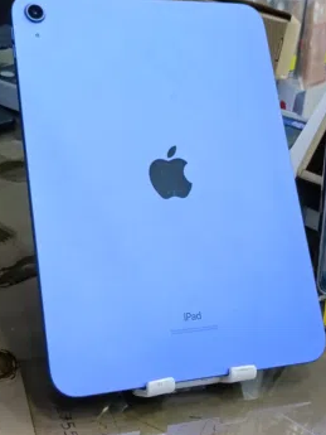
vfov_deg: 33.2
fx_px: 728
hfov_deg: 25.2
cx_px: 150
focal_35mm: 58
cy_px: 190
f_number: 1.7
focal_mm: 4.7
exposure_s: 1/50
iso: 125
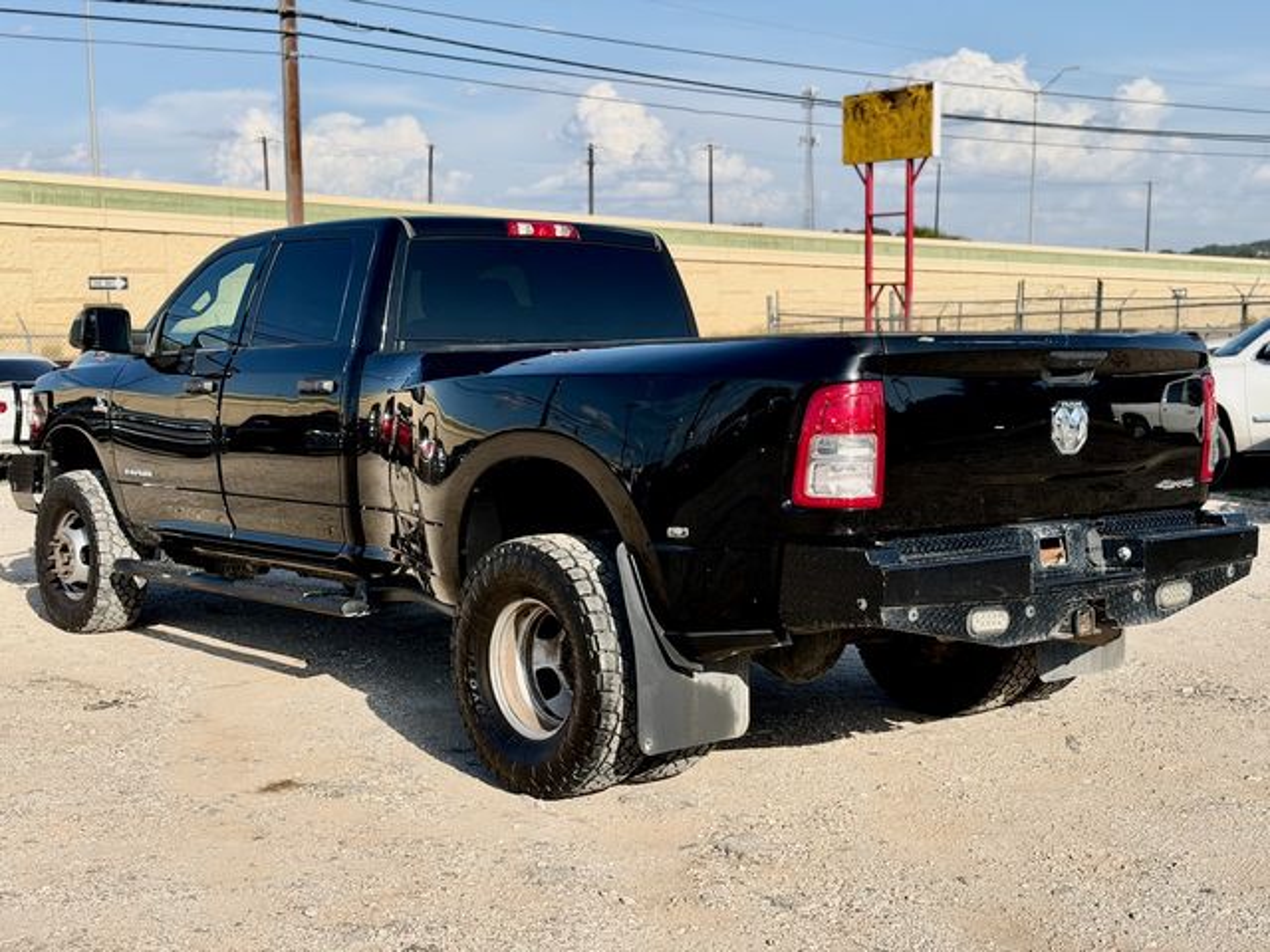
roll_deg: +0.6
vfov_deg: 30.3
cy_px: 476
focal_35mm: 48
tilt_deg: -7.4
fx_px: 1761
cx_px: 635
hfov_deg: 39.7
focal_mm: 6.76
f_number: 1.78
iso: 64
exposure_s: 1/4878
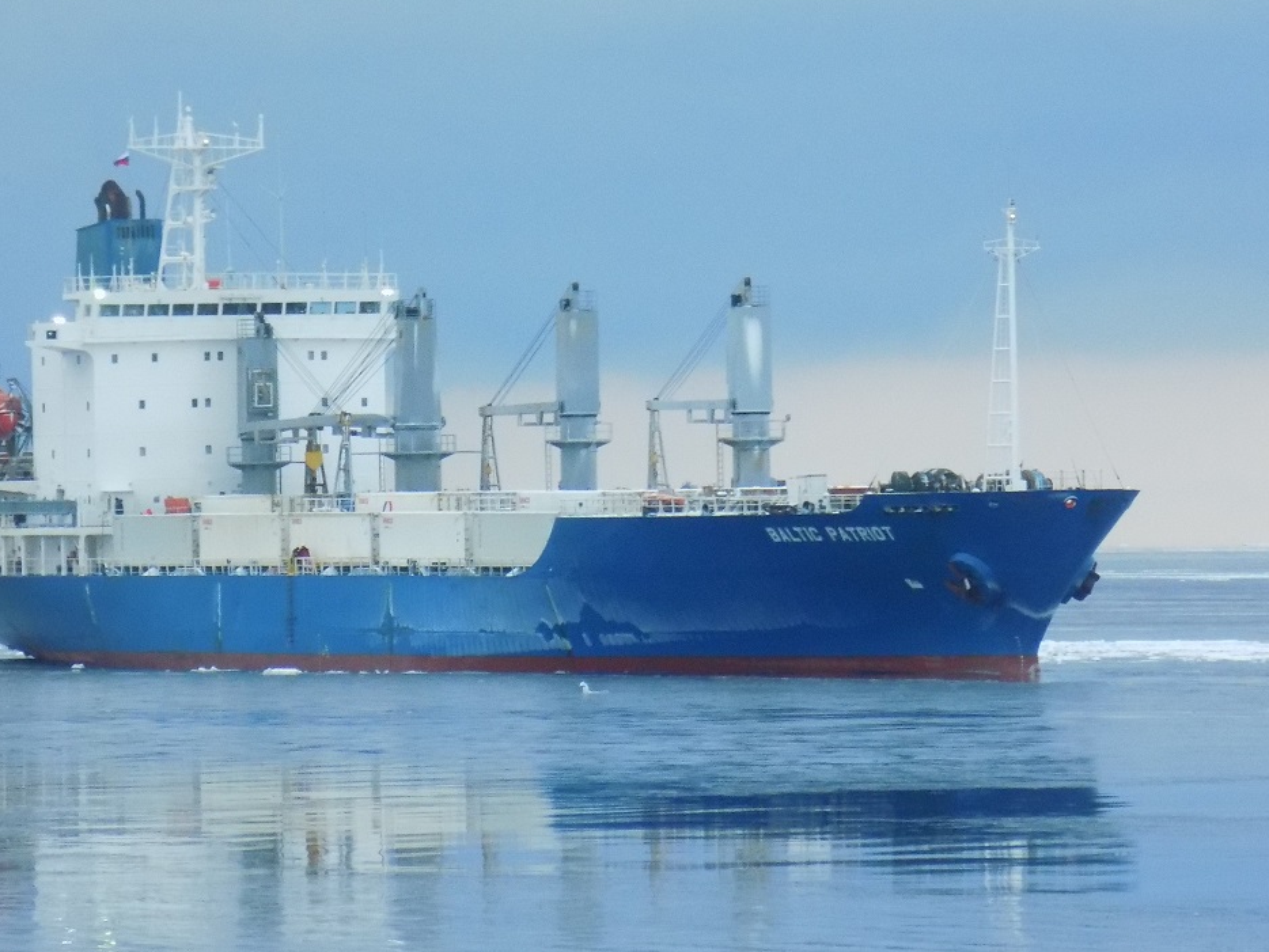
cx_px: 491
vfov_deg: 3.1
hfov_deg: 4.2
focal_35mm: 474
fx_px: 17381
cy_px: 447
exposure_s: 1/100
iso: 400
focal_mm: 63.7
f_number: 5.9
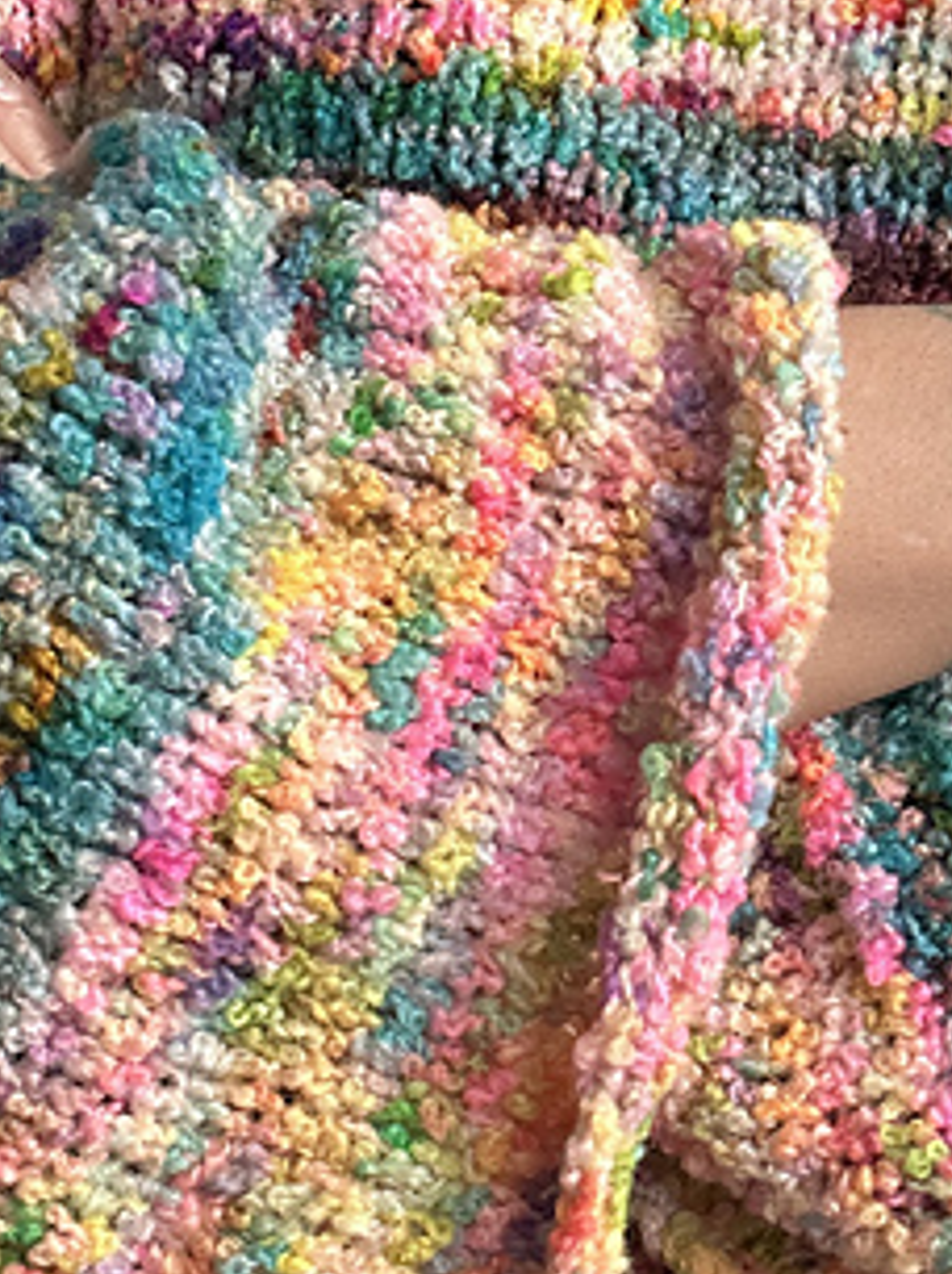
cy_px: 560
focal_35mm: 63
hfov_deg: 23.0
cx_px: 718
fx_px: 2315
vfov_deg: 30.7
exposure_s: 1/116
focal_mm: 2.69
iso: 80
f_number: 1.9
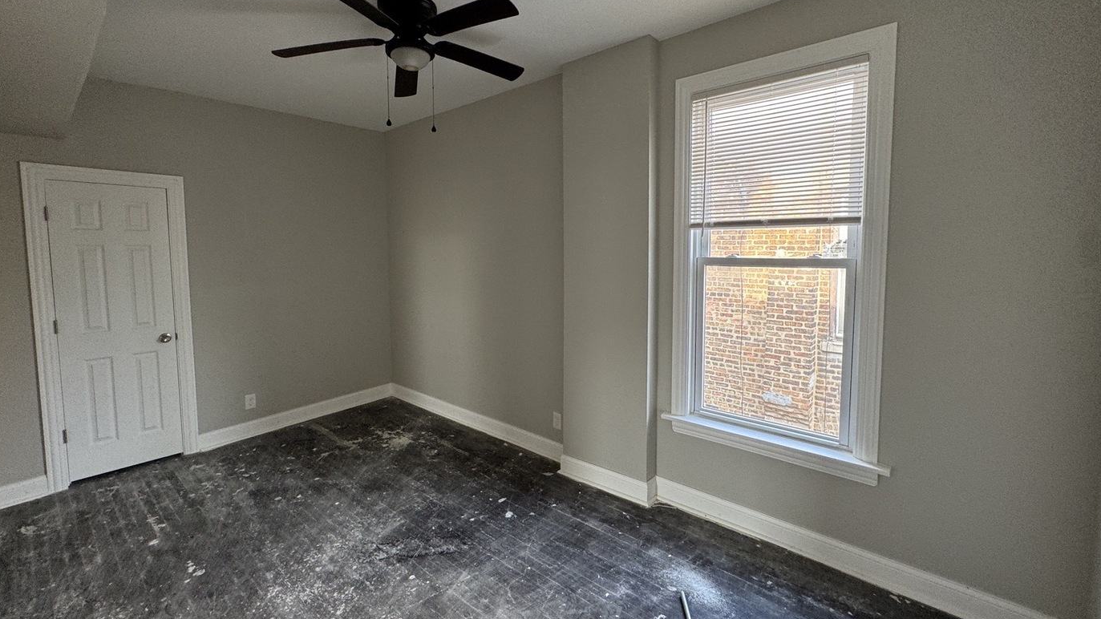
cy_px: 285
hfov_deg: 99.4
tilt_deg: -3.1
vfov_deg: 67.0
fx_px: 467
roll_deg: -1.5
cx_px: 557
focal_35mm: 16
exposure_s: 1/99
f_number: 2.2
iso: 100
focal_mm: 2.22
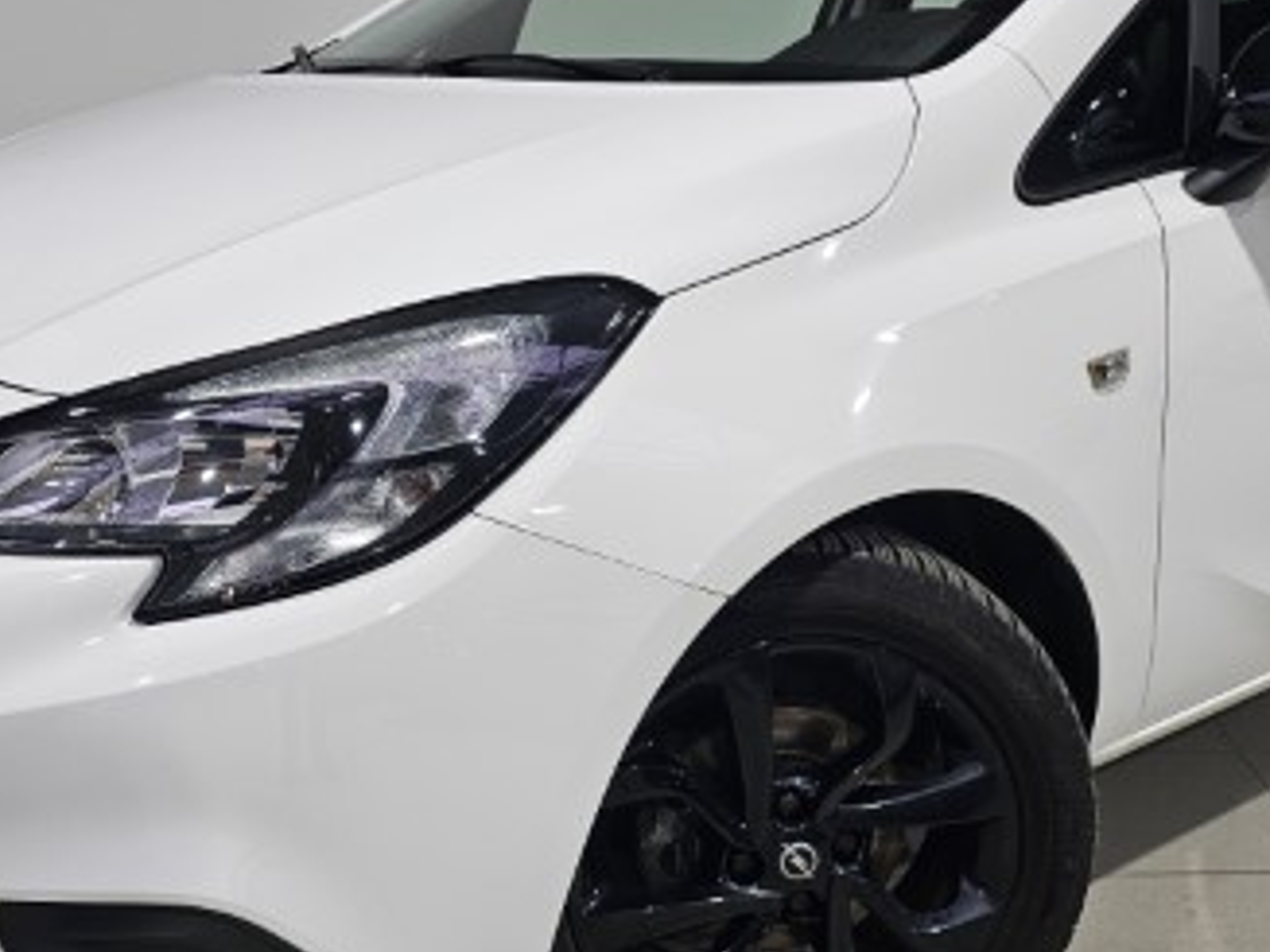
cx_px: 730
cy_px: 501
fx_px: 1650
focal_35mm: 45
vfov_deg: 32.2
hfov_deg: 42.0
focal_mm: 6.3
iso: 64
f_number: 1.7
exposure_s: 1/100
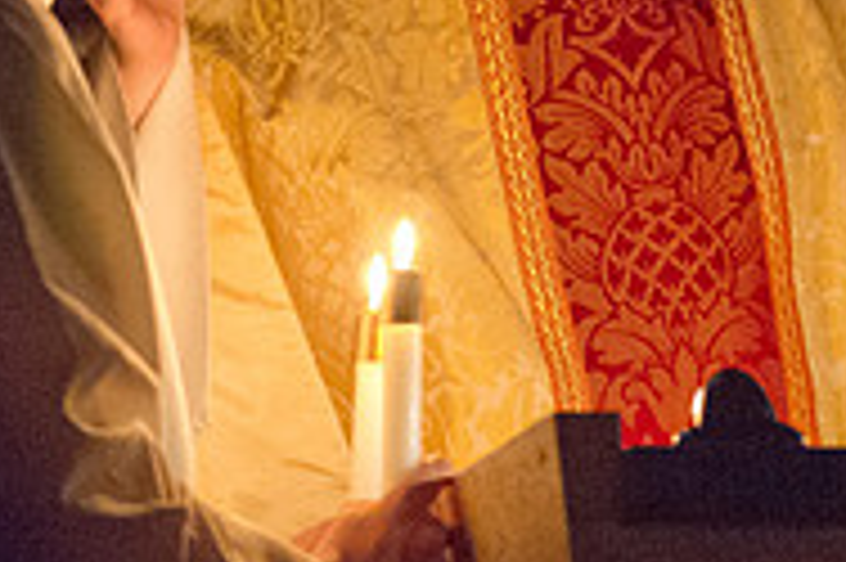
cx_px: 810
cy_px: -76
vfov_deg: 2.2
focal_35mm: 618
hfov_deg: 3.3
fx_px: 14510
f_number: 2.8
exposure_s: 1/80
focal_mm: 200
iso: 12800
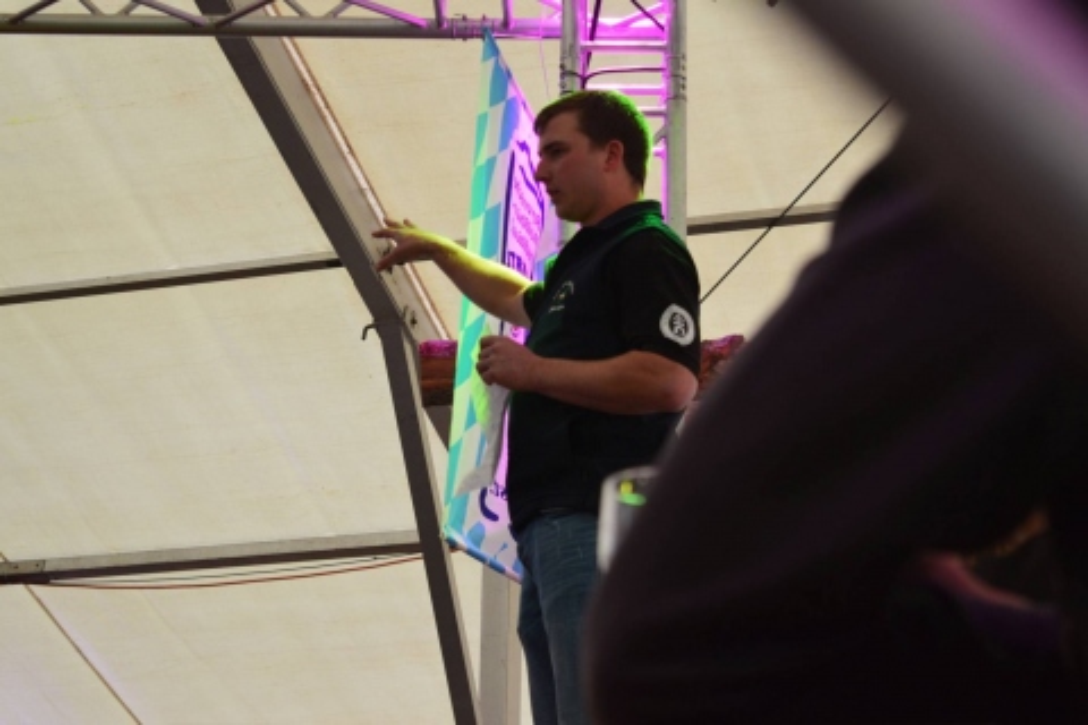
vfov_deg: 16.6
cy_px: 362
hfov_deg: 24.6
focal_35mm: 82
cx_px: 544
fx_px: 2493
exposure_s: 1/15
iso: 450
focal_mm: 55
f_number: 6.3
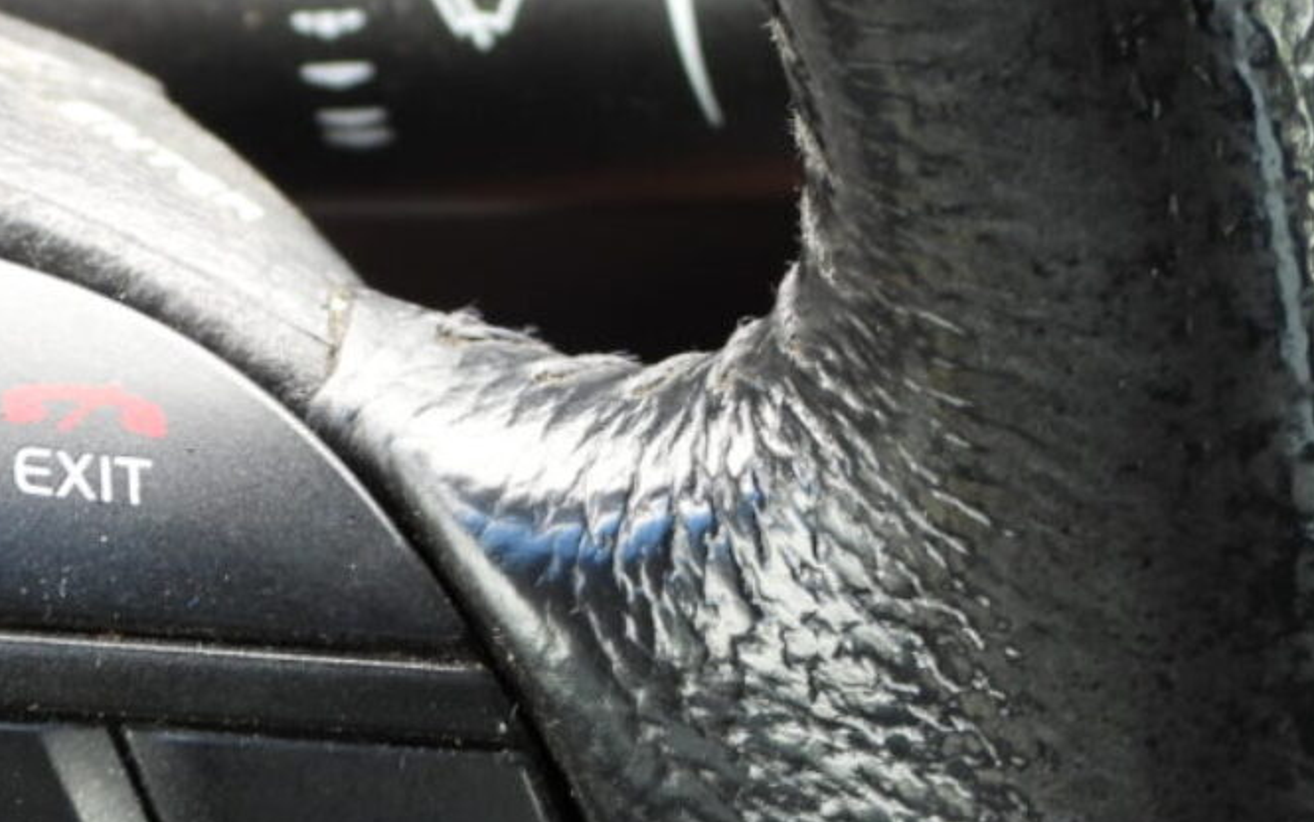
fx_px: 5946
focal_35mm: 166
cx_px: 233
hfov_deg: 12.5
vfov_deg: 7.9
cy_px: 739
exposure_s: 1/30
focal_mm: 11.7
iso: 125
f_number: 3.5
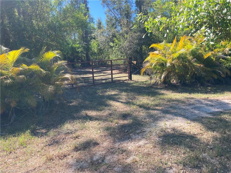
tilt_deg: -8.0
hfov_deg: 63.4
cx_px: 116
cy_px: 86
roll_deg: +1.9
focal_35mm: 28
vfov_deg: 49.7
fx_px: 187
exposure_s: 1/534
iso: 20
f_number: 1.8
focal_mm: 3.99
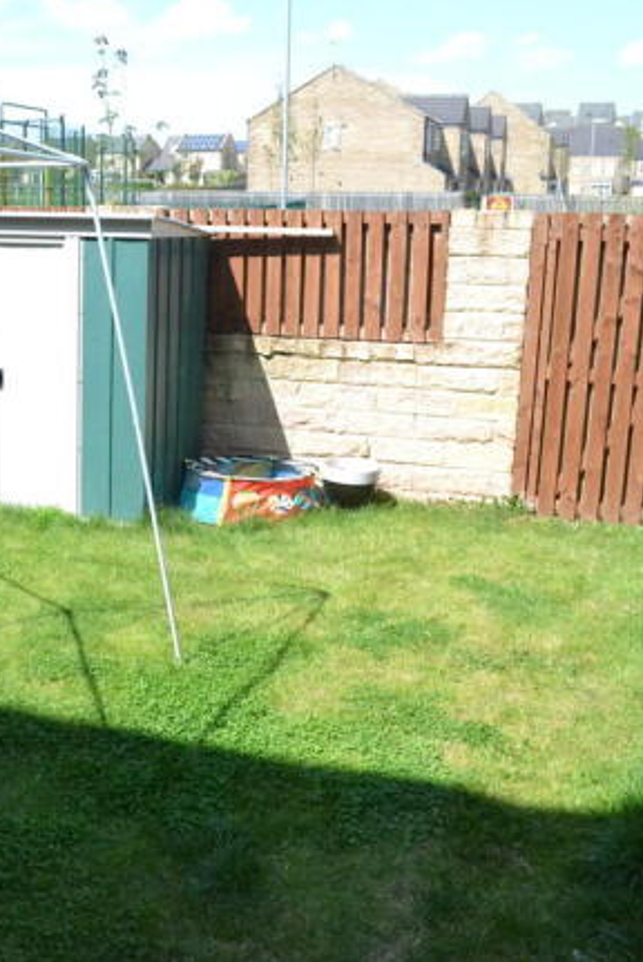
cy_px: 479
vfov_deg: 47.4
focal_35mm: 41
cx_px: 126
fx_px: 1097
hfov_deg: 31.8
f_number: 6.3
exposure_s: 1/4000
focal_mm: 18
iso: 3200
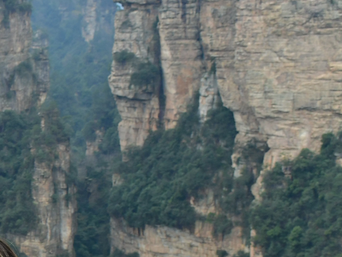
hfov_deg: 16.0
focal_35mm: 113
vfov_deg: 13.0
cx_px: -167
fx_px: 1117
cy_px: 248
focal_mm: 22
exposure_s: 1/160
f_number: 7.1
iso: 200
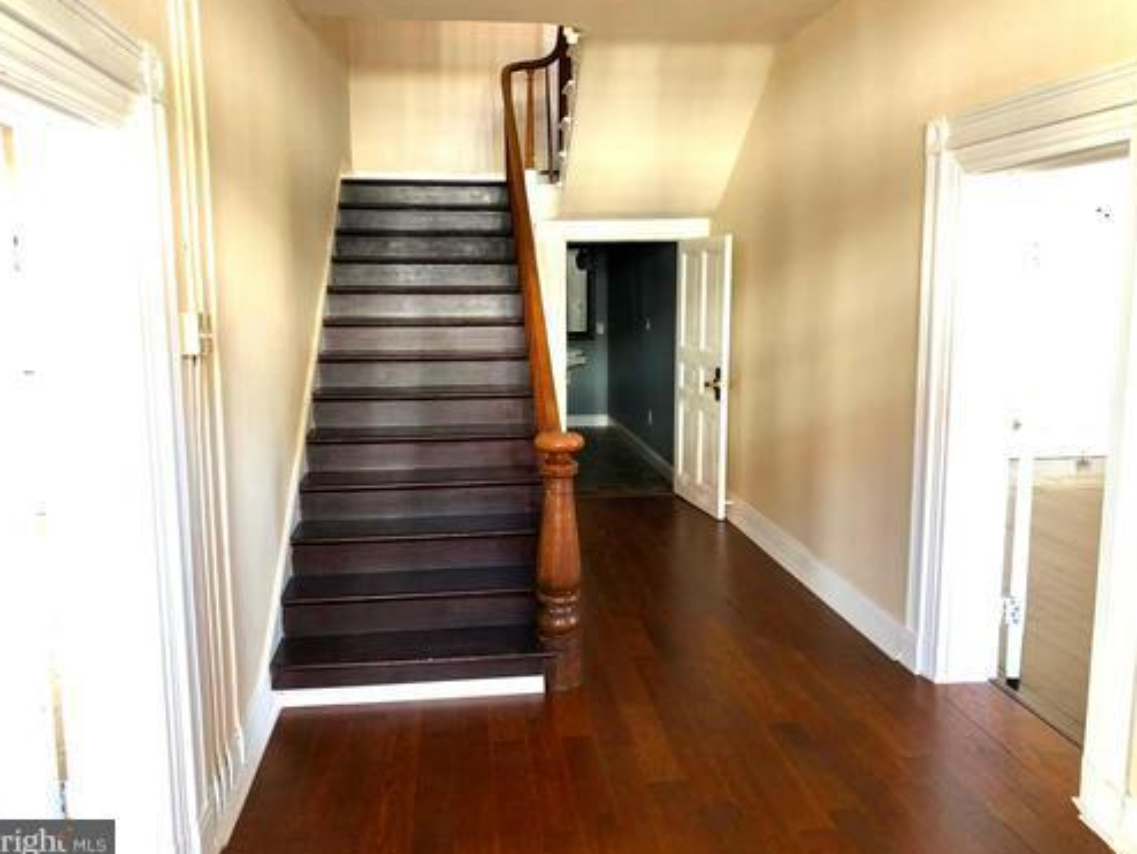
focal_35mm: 29
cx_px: 562
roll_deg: +0.6
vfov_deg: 48.3
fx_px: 953
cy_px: 426
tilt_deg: -9.7
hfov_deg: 61.6
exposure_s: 1/15
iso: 40
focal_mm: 3.99
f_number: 1.8
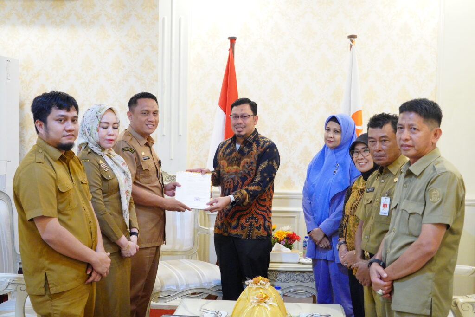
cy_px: 158
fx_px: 607
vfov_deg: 29.3
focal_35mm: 46
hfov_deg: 42.7
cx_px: 238
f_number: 5.6
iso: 20000
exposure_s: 1/100
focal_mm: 46
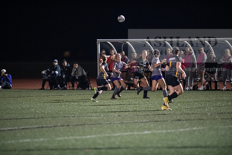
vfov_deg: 4.6
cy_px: 78
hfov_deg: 6.9
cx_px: 116
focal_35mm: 300
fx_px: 1934
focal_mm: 300
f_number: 2.8
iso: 8000
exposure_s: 1/1000
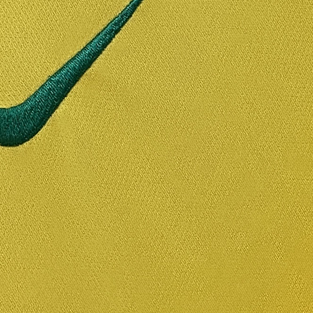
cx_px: 556
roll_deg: +28.7
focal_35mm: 140
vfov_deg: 12.4
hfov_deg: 11.6
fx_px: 1432
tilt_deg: -8.4
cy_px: 285
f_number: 1.8
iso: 100
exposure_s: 1/50
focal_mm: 4.25
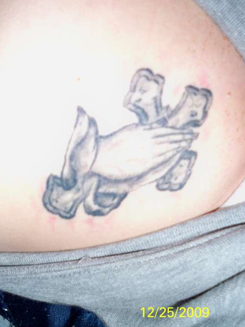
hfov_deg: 34.3
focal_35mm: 42
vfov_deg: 44.7
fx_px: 396
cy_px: 145
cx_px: 104
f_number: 3.1
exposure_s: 1/60
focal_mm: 6.3
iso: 200
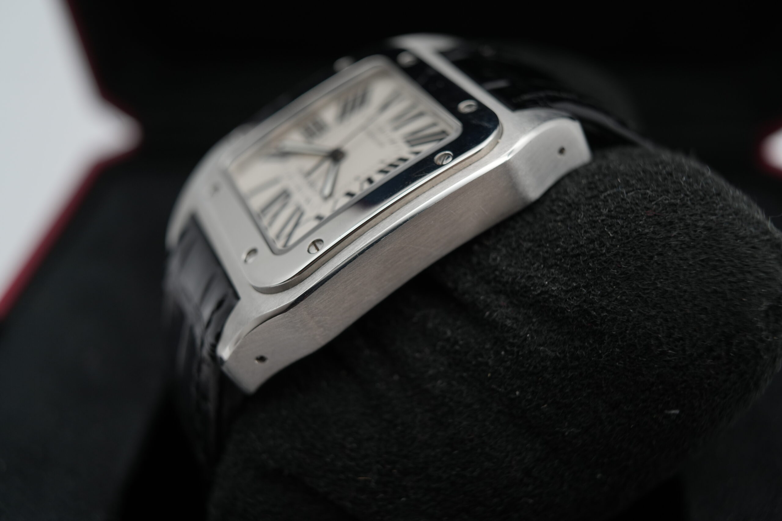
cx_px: 391
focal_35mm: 35
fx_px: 760
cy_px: 260
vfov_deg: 37.9
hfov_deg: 54.4
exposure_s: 1/250
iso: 400
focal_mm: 35
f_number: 5
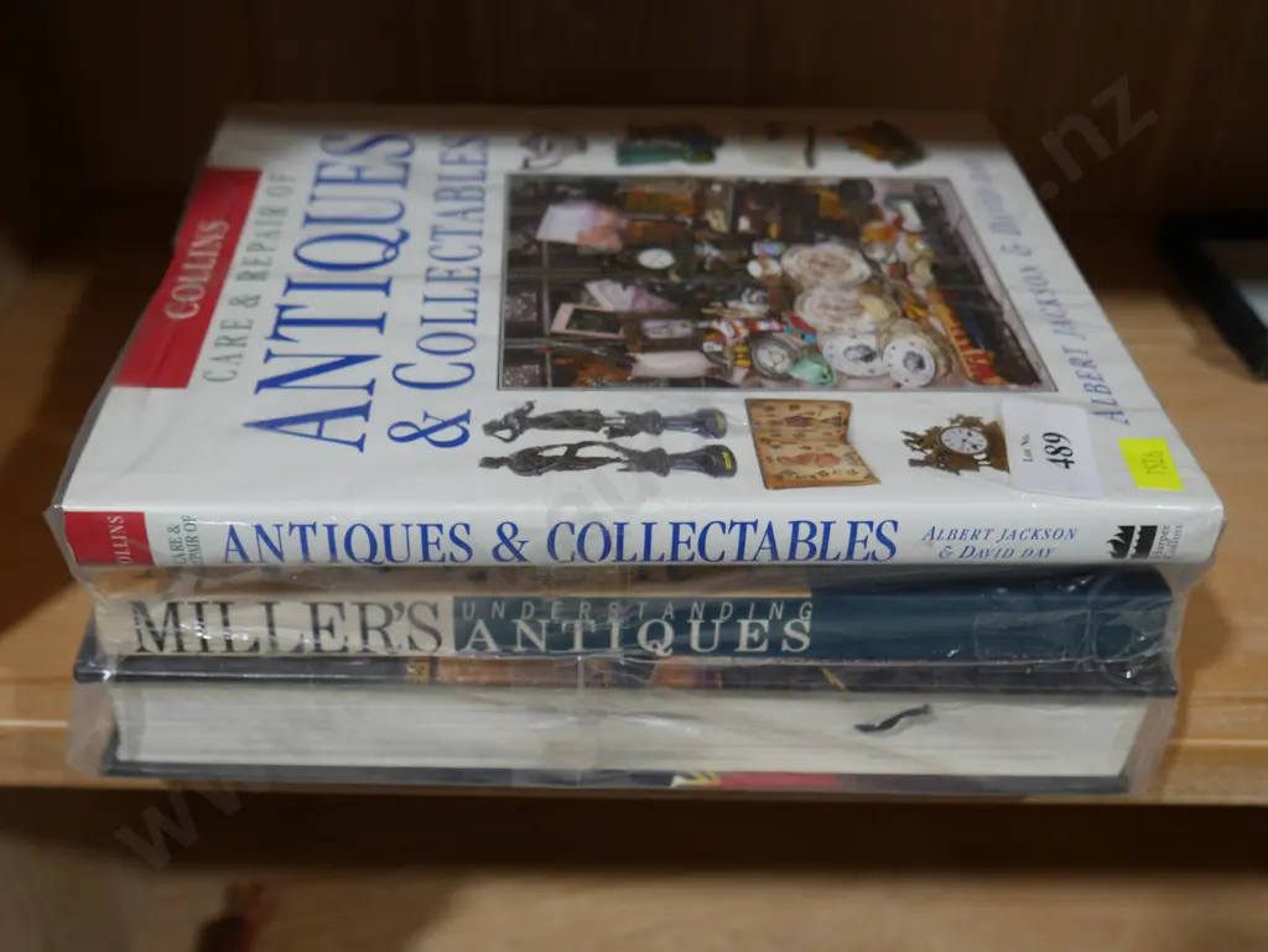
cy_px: 476
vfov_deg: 37.8
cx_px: 634
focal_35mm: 38
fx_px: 1393
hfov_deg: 49.0
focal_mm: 19
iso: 250
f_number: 4.1
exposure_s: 1/60
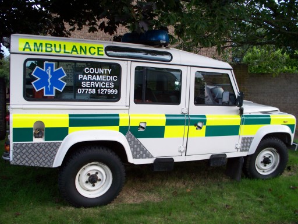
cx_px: 149
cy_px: 112
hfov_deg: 51.4
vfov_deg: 39.7
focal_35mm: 36
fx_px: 310
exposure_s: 1/60
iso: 125
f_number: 2.8
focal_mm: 7.54
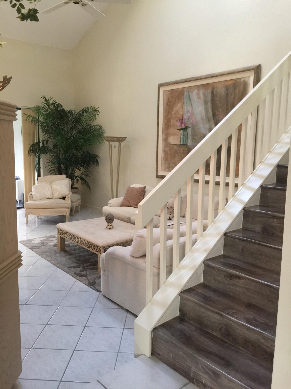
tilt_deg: -8.6
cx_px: 146
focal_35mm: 29
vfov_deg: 61.7
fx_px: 325
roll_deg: +0.0
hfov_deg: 48.2
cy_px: 194
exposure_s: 1/15
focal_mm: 4.15
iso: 100
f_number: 2.2
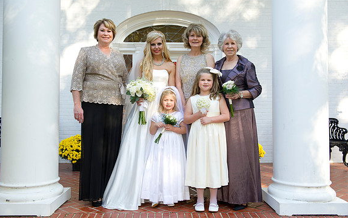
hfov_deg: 55.3
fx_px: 332
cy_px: 109
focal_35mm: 35
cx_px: 173
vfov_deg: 36.3
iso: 500
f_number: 5.6
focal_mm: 34
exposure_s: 1/200
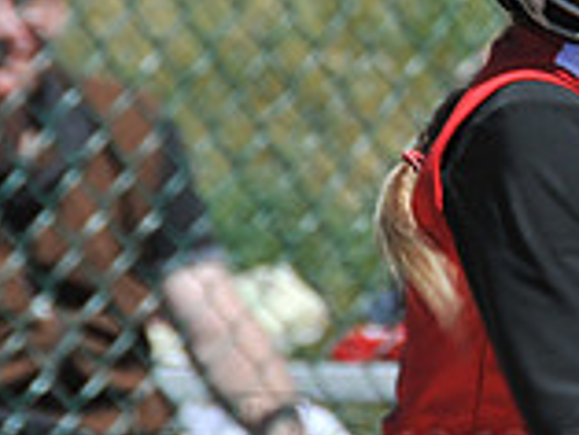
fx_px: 17810
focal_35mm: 1064
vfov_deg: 1.4
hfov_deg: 1.9
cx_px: 653
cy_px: -2
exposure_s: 1/250
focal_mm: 200
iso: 200
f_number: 8
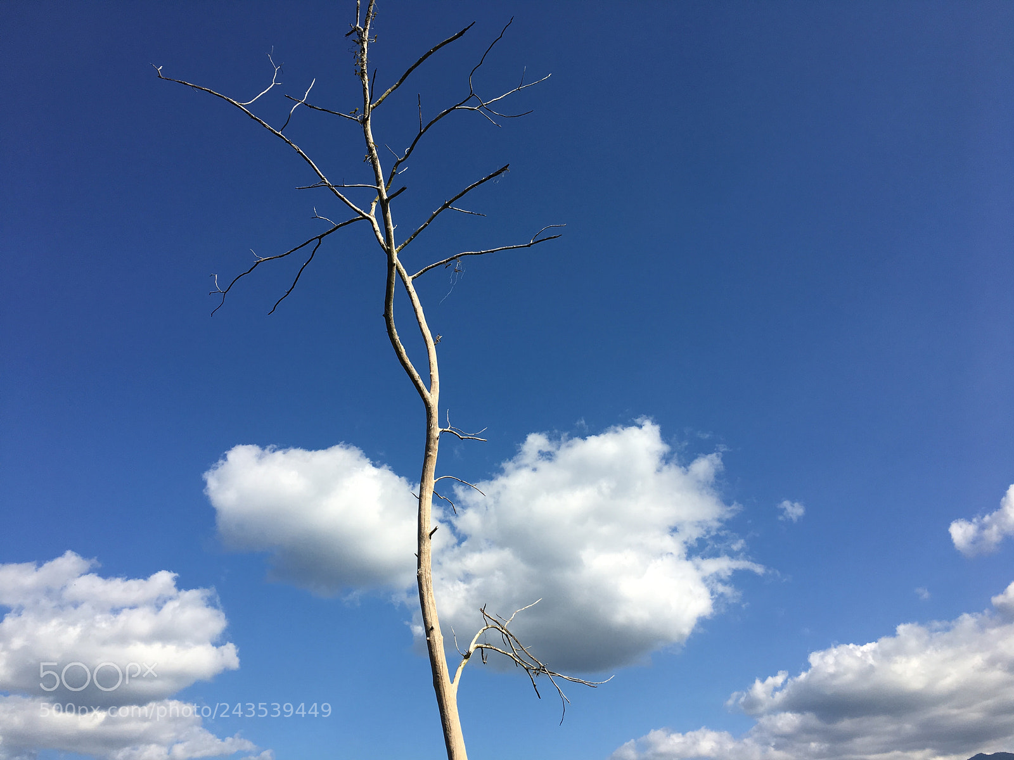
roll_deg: +4.8
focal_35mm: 29
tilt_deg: +33.9
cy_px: 380
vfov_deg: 48.2
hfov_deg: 61.7
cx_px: 507
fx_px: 849
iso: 25
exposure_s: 1/2137
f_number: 2.2
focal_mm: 4.15
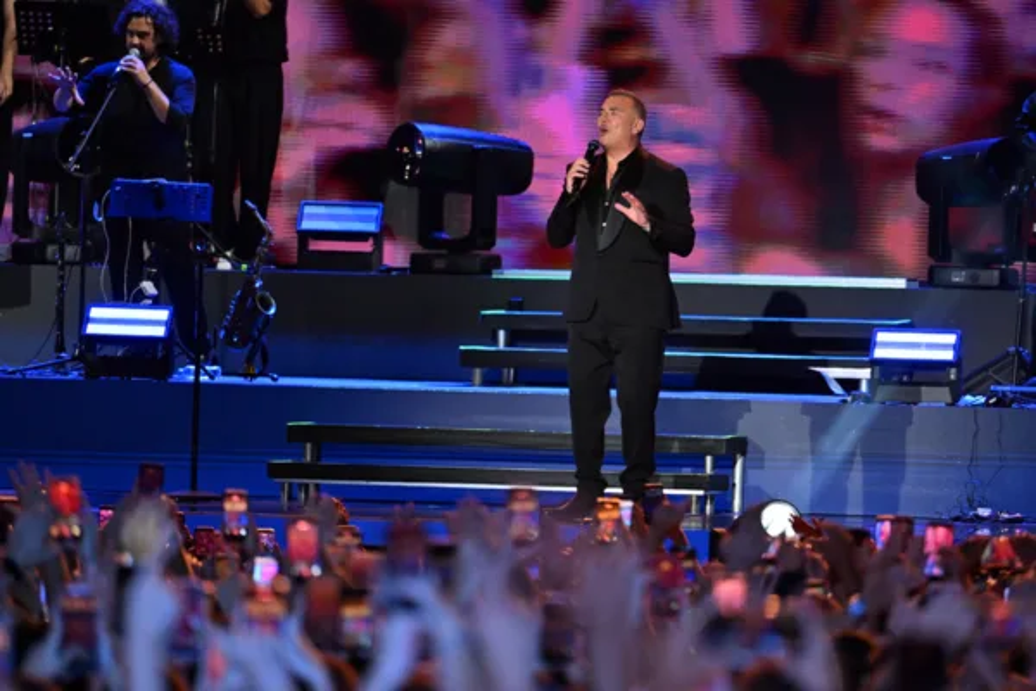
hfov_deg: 4.1
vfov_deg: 2.7
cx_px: 518
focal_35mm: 500
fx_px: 14388
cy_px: 346
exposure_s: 1/200
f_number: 6.7
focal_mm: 500
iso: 4000
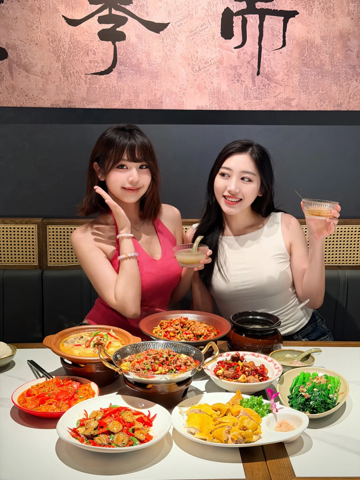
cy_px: 240
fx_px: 666
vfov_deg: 39.7
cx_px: 180
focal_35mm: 48
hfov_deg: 30.3
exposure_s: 1/50
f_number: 1.78
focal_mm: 6.76
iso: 250
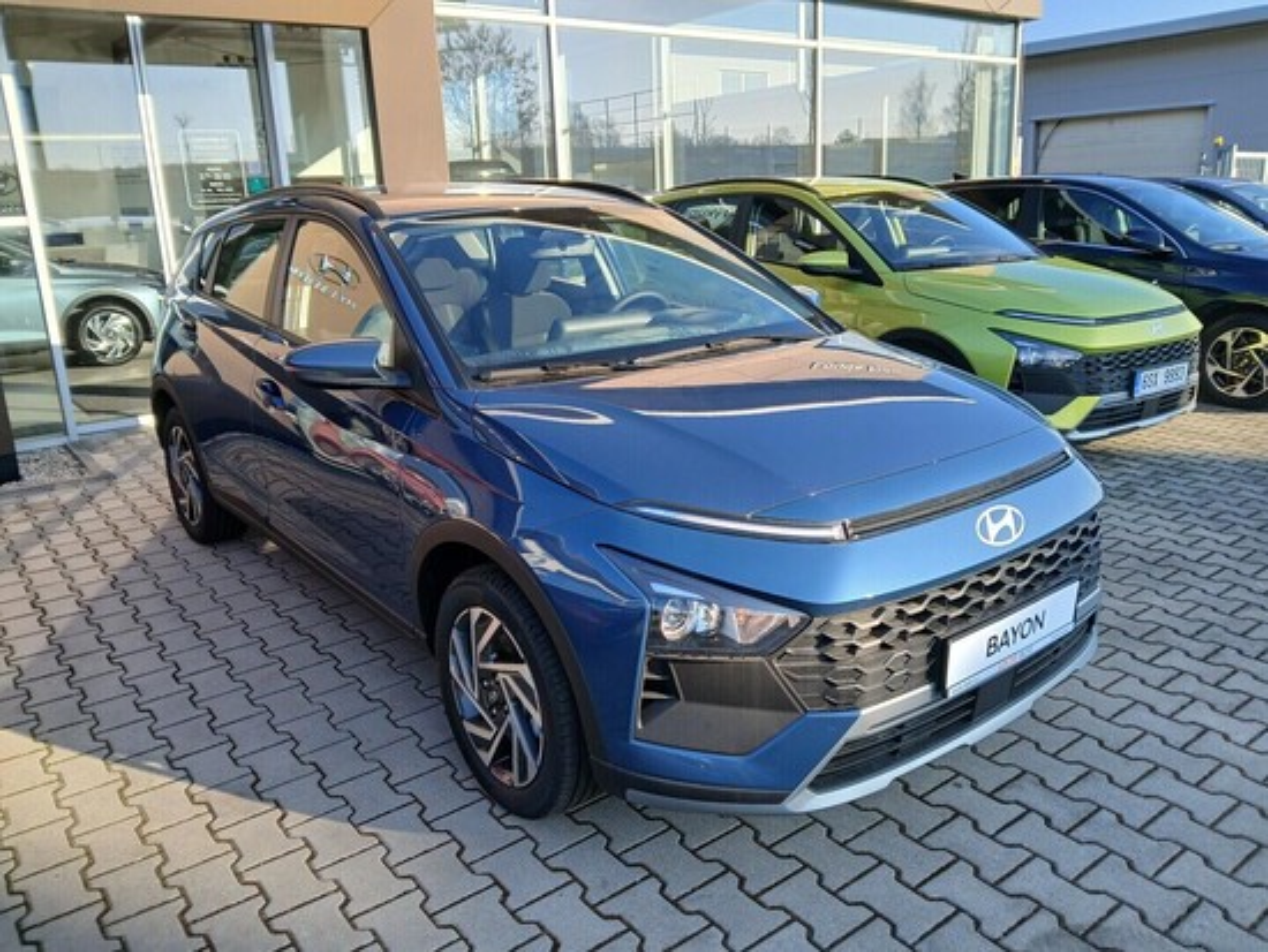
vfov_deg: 53.1
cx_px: 634
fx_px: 953
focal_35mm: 26
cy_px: 476
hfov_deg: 67.3
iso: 20
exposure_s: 1/139
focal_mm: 3.98
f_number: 1.8
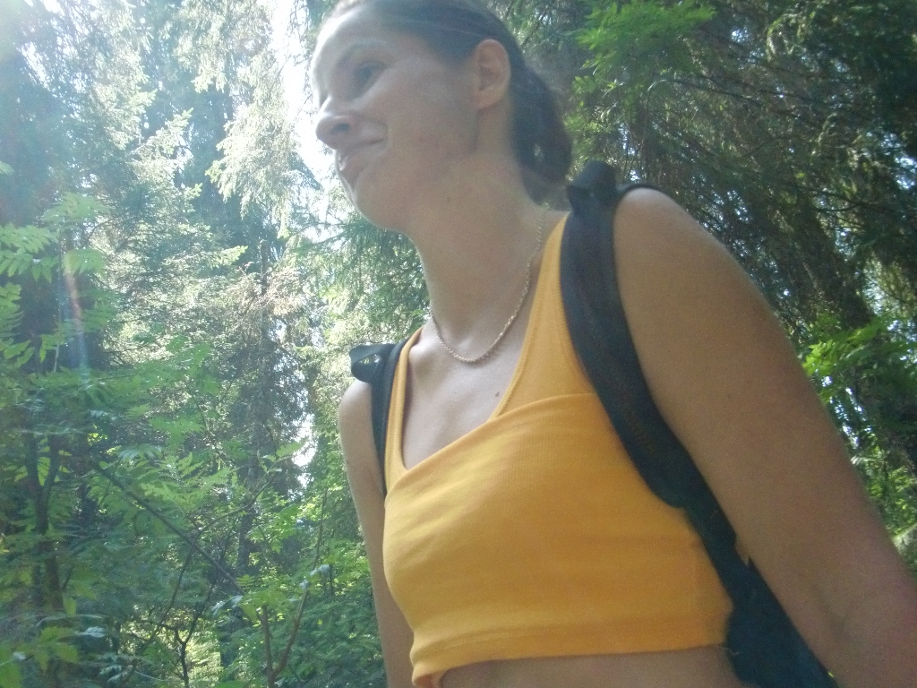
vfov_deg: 37.7
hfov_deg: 49.0
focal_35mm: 38
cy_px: 344
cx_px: 458
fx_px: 1007
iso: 400
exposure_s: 1/250
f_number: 3.9
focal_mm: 6.66
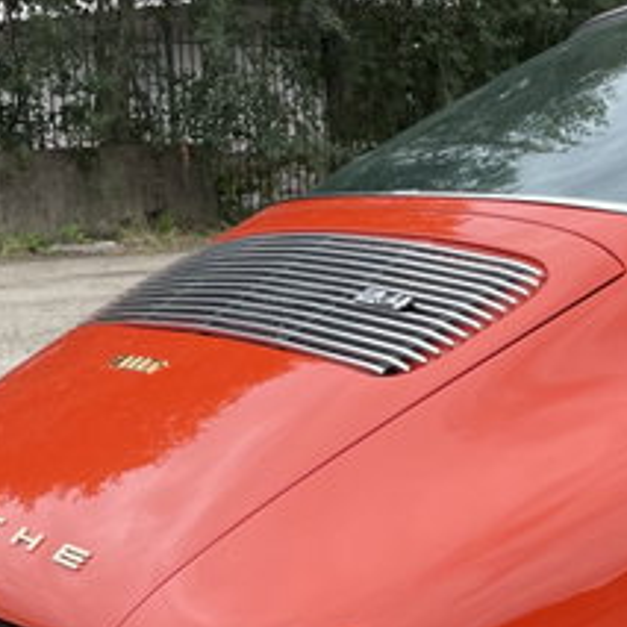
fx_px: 1701
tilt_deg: -8.7
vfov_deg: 20.8
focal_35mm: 83
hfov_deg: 19.2
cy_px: 421
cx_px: 830
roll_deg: +1.7
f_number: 1.6
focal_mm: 4.2
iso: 32
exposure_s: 1/450
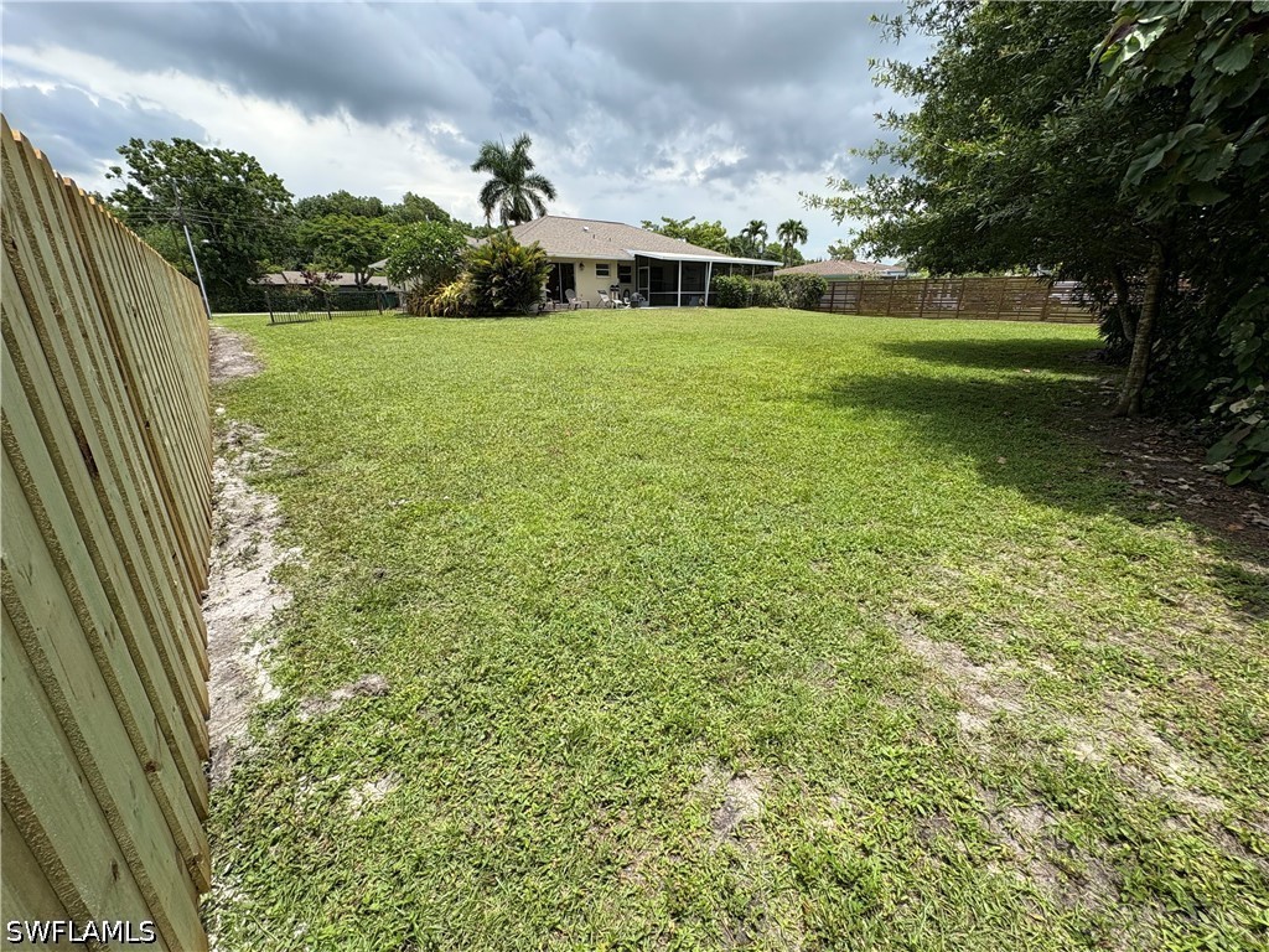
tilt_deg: -18.9
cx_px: 634
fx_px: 513
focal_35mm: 14
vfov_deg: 85.7
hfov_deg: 102.1
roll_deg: +1.2
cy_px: 476
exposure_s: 1/1063
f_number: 2.2
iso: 50
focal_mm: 2.22
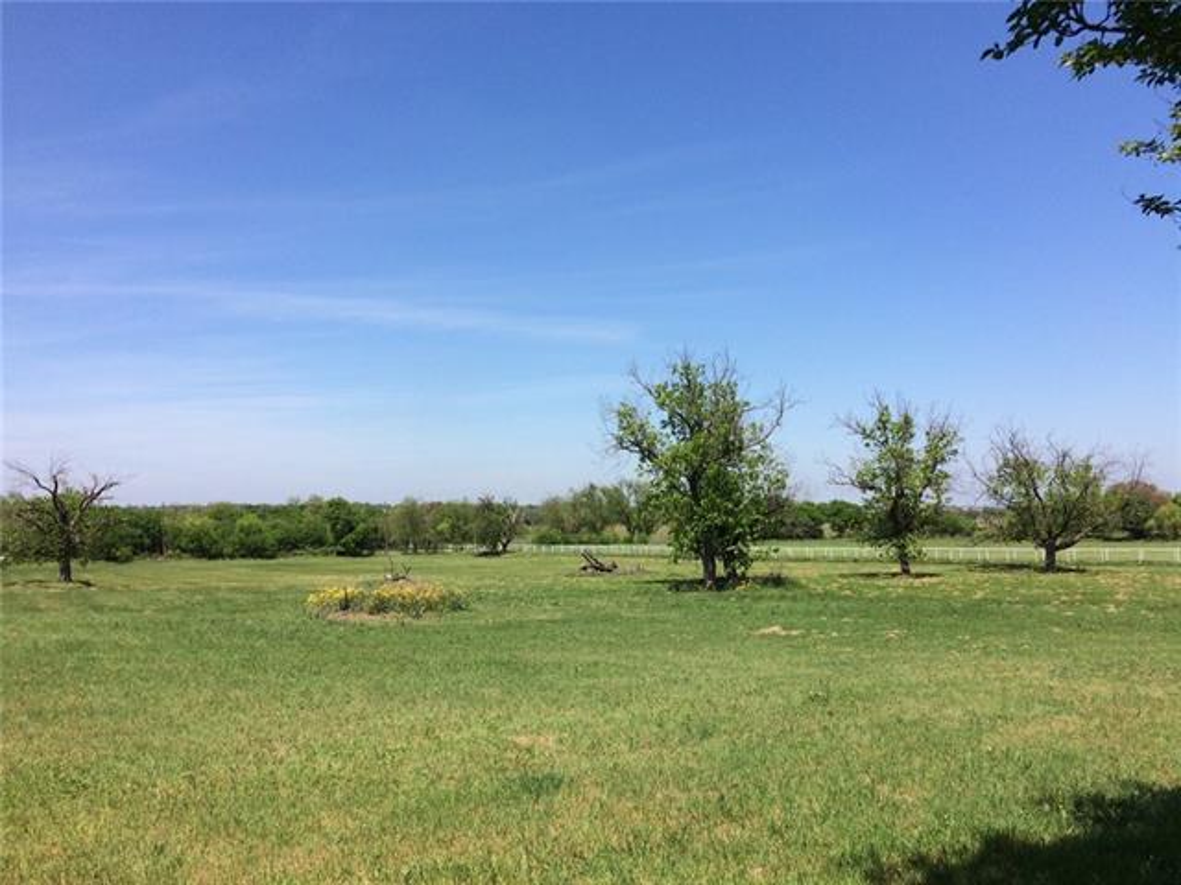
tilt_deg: +3.4
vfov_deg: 48.2
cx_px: 590
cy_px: 442
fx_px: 989
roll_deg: +1.5
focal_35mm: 29
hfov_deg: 61.7
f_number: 2.2
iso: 32
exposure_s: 1/2415
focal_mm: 4.15
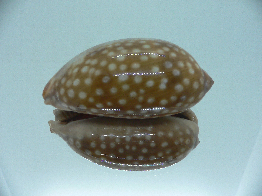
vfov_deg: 40.7
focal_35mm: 35
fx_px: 265
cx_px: 131
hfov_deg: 52.6
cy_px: 98
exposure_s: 1/60
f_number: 2.8
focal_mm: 4.6
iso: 100
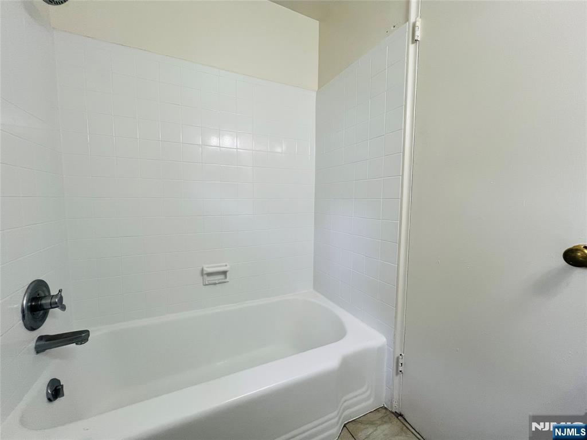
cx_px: 294
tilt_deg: -4.5
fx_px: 220
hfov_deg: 106.2
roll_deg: +0.2
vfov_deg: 89.9
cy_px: 220
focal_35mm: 13
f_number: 1.8
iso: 100
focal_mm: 1.57
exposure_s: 1/120
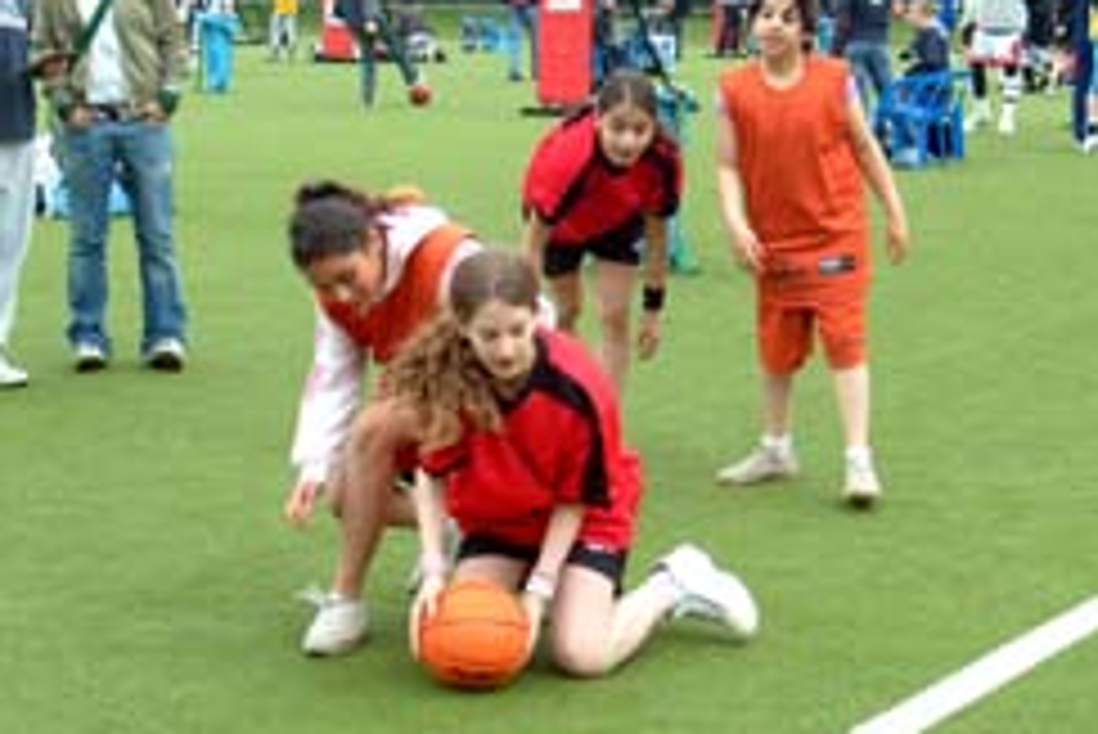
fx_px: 2533
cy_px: 545
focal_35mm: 83
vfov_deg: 16.4
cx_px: 608
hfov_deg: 24.4
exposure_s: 1/250
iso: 400
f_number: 8
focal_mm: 30
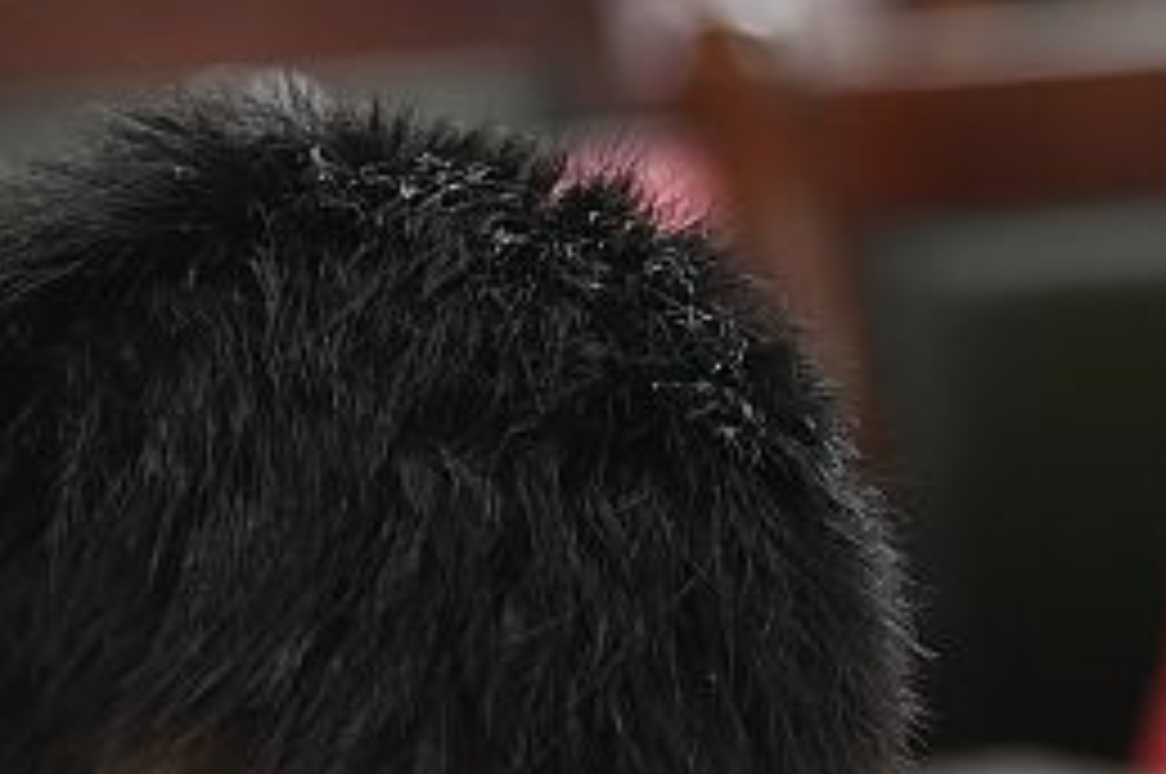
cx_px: 356
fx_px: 14265
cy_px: 882
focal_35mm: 441
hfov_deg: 4.7
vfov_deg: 3.1
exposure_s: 1/160
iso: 2000
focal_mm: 95
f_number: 2.8
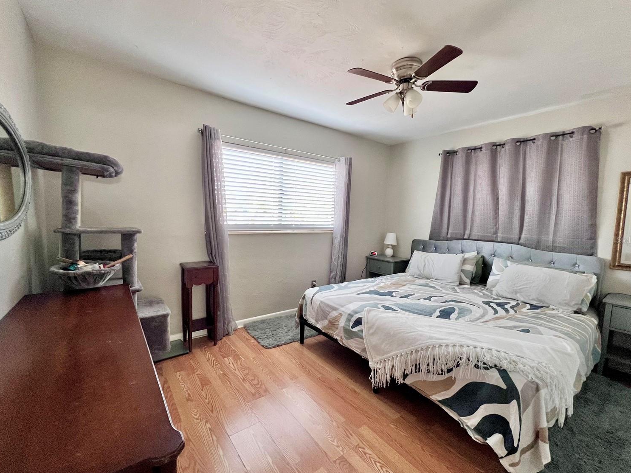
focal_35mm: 14
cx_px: 317
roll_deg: -2.1
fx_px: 255
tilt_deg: -5.4
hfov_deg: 102.1
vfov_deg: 85.7
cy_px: 240
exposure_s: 1/60
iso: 200
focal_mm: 1.57
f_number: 1.8
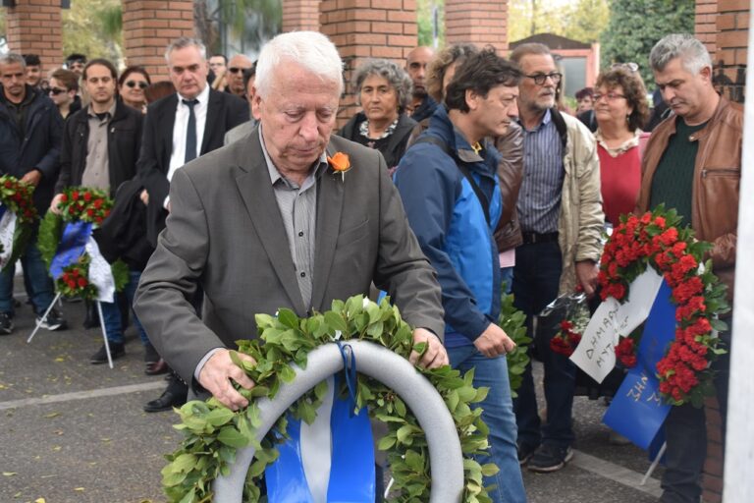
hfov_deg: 33.4
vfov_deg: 22.6
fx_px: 1257
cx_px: 377
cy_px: 252
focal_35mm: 60
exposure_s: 1/125
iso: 400
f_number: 5.6
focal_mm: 40
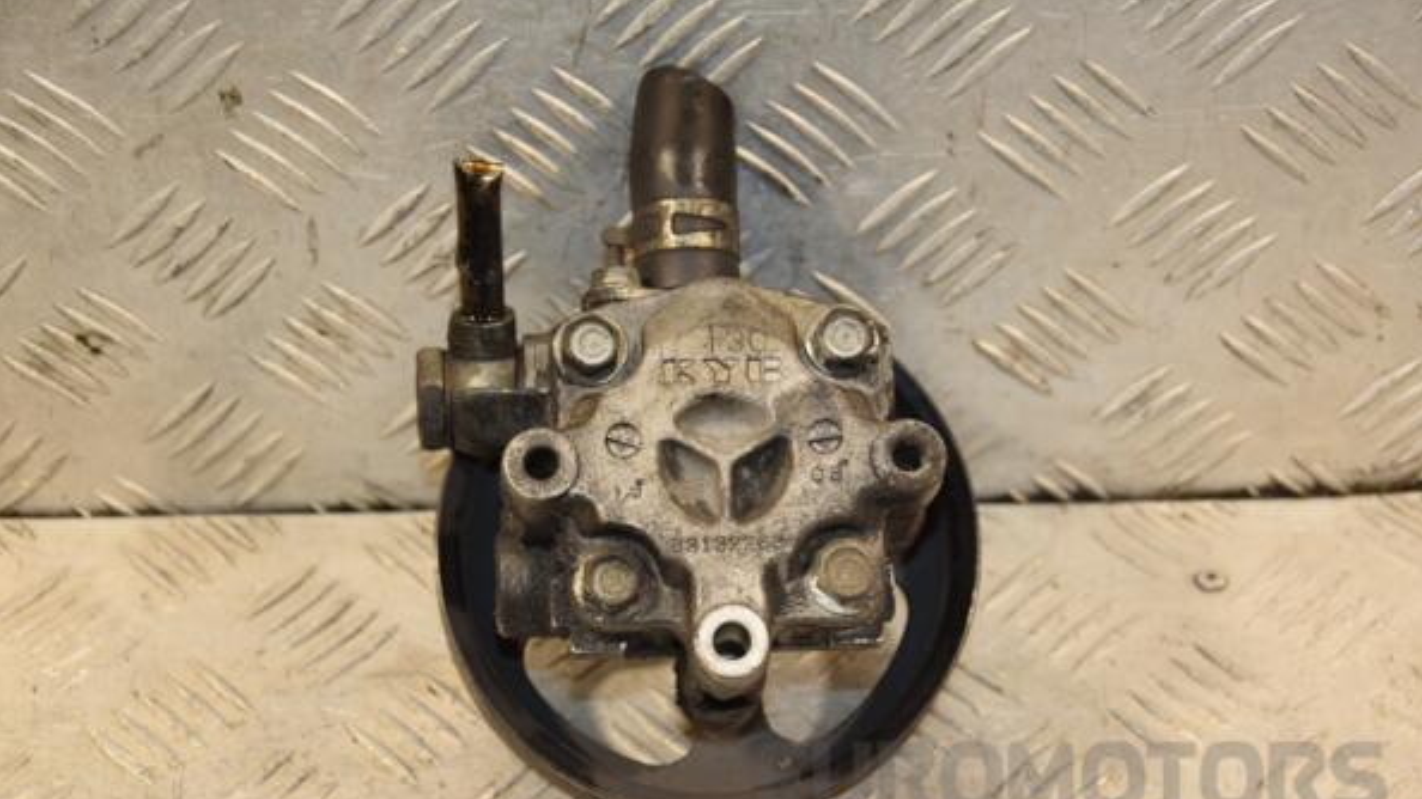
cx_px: 713
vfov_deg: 13.1
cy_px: 459
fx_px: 3469
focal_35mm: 92
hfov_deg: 23.2
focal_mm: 58
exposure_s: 1/160
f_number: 5
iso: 800
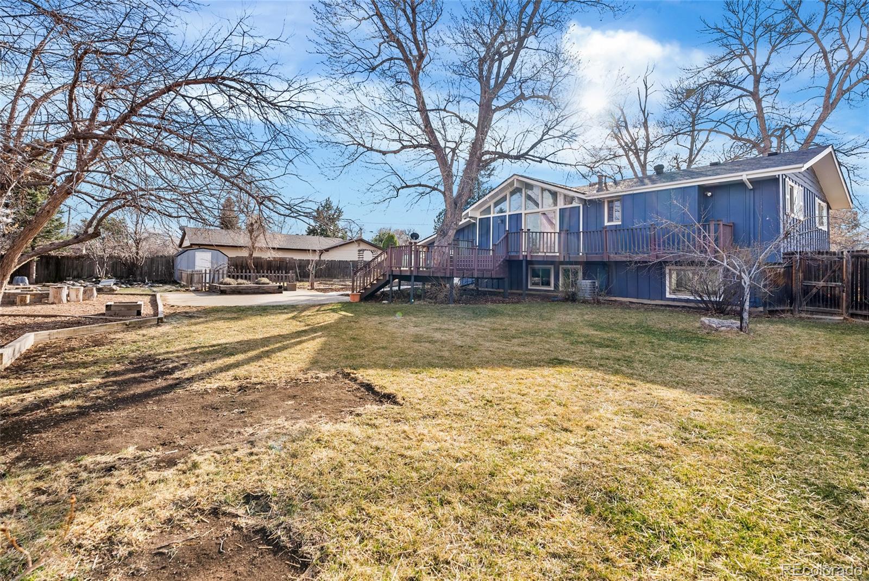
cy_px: 290
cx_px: 434
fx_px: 386
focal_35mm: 16
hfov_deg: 96.7
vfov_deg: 73.8
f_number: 8
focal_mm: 16
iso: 200
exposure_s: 1/100
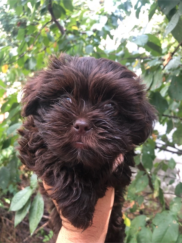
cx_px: 91
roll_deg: -5.6
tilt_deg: -4.4
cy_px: 122
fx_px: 196
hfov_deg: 49.7
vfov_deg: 63.5
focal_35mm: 28
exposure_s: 1/120
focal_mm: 3.99
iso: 100
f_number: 1.8
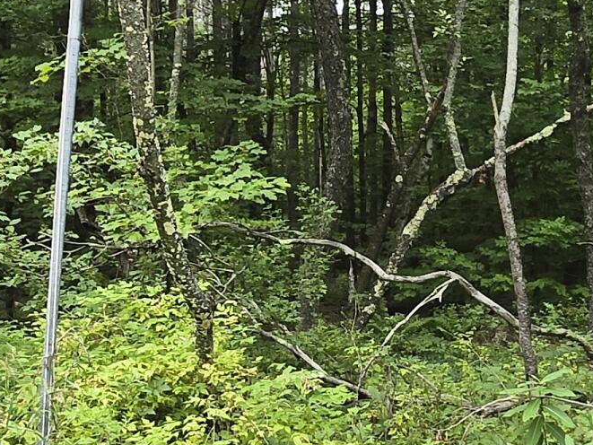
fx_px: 1011
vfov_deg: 24.7
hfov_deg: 32.6
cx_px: 363
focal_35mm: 59
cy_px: 284
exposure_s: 1/60
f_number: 2.2
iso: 50
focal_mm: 1.7
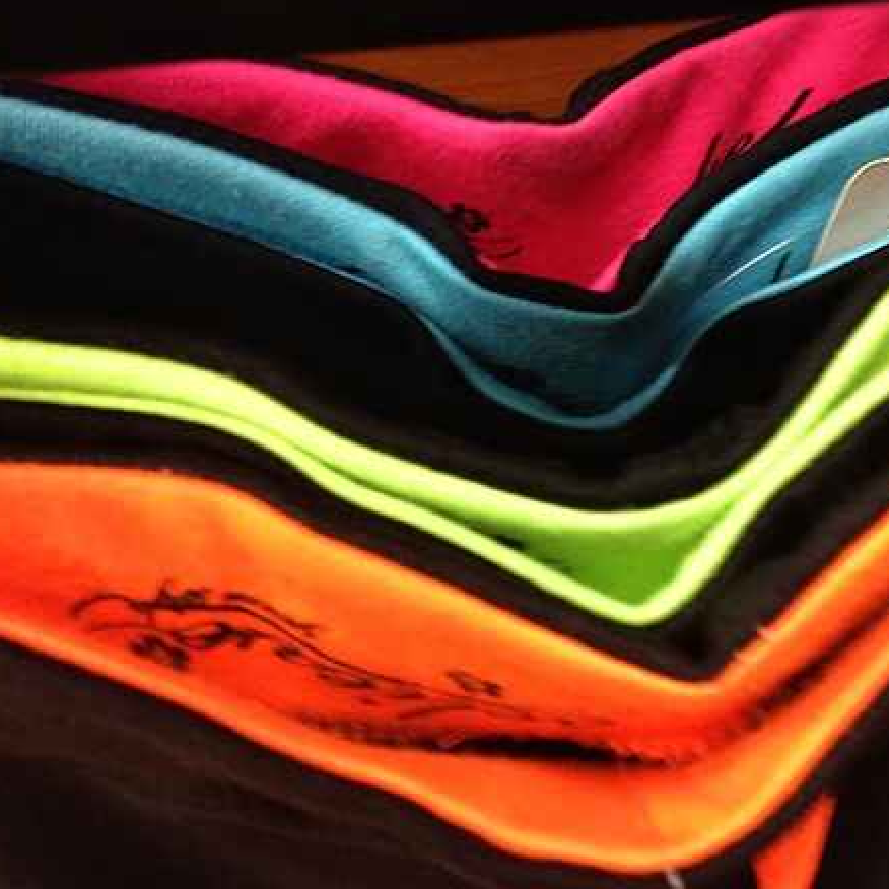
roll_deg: +2.1
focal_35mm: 40
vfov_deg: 41.9
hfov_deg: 41.4
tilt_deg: -39.8
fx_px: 1162
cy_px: 438
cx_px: 587
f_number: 2.4
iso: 160
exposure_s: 1/20
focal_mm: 4.12
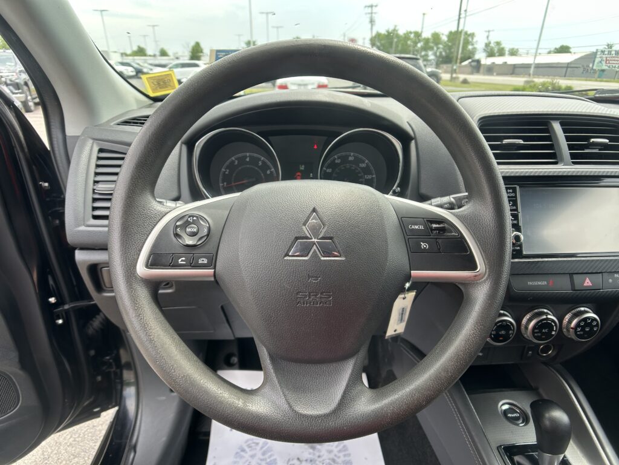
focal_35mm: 26
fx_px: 465
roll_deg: +0.3
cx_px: 310
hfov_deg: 67.3
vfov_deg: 53.1
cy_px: 232
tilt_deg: -24.6
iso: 50
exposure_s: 1/359
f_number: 1.5
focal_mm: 5.7
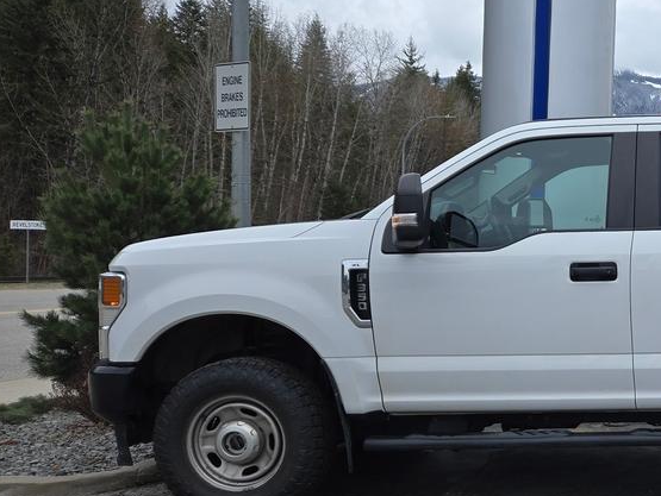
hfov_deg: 31.5
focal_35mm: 53
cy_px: 293
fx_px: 1013
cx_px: 752
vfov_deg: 27.5
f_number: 1.8
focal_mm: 5.4
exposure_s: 1/1429
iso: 25
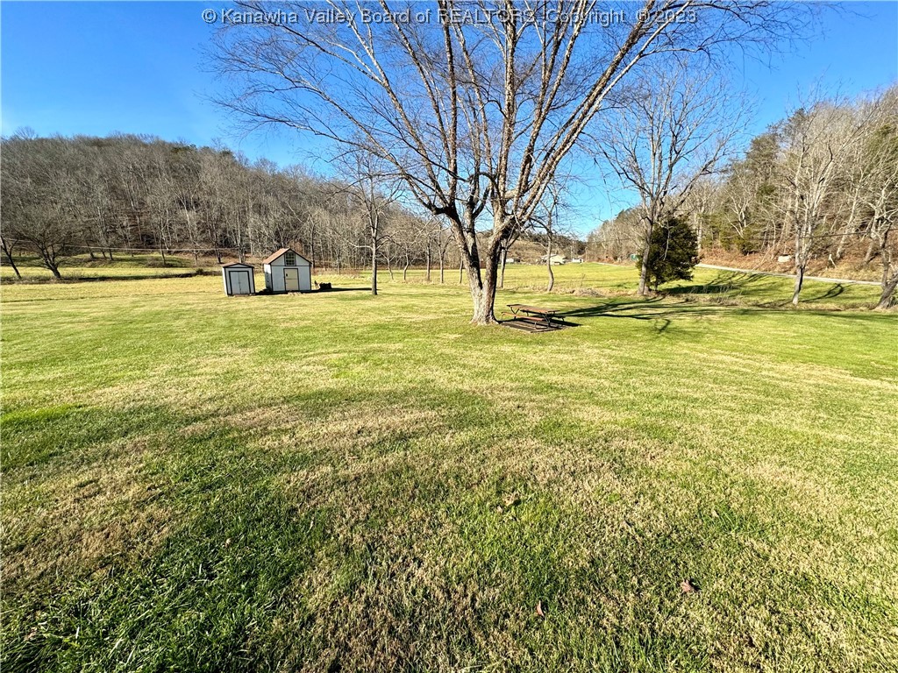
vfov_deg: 85.7
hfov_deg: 102.1
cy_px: 336
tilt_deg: -12.6
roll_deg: -1.2
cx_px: 449
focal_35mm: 14
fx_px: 363
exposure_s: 1/1160
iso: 50
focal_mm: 2.22
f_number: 2.2
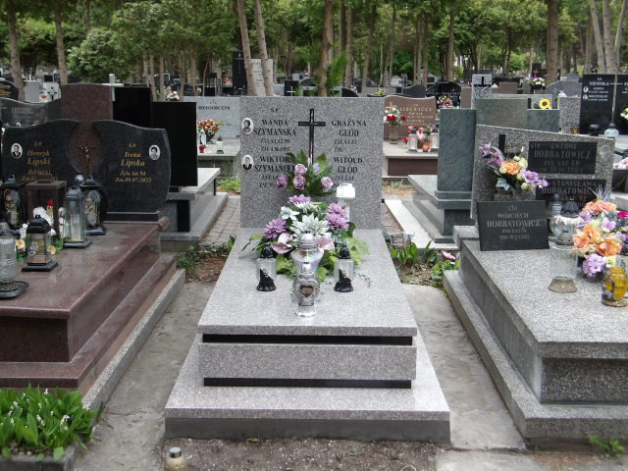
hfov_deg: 44.8
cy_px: 236
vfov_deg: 34.3
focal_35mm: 42
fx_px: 762
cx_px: 314
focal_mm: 7.6
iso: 100
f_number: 3.7
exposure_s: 1/214
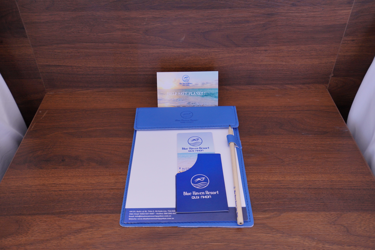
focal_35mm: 35
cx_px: 188
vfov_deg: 37.9
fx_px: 365
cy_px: 125
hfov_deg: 54.4
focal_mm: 35
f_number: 8
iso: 500
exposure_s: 1/125
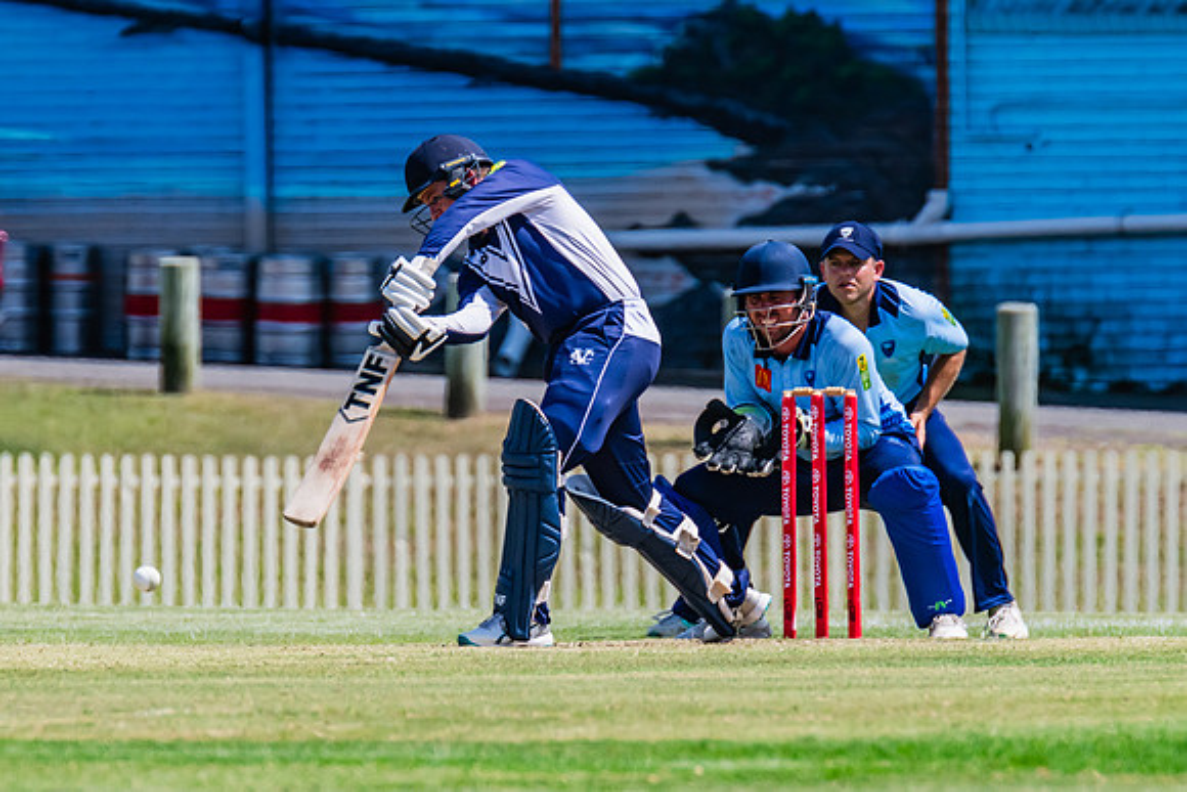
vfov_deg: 1.6
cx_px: 612
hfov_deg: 2.4
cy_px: 354
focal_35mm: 869
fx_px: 28650
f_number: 10
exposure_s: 1/2000
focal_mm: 600
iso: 800
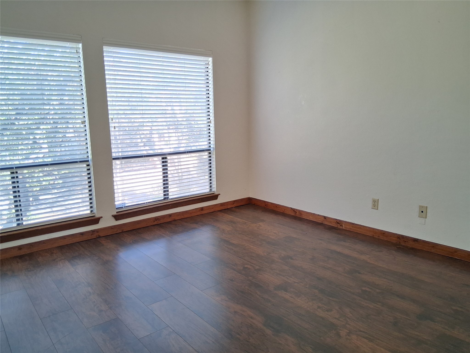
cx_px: 235
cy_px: 176
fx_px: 353
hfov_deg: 67.3
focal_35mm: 26
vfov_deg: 53.1
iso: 250
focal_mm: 3.98
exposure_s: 1/60
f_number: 1.8
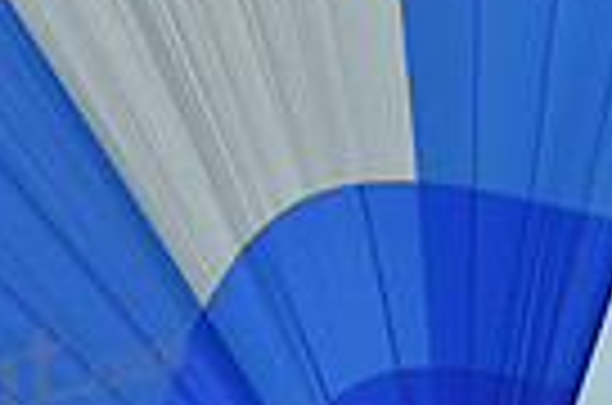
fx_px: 13789
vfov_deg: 1.7
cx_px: 423
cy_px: 587
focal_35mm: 813
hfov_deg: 2.5
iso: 320
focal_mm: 190
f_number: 10
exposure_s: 1/1250
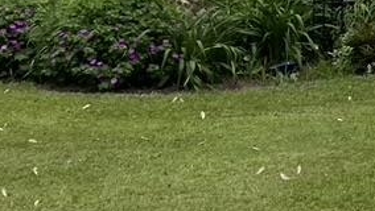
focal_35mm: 102
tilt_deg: +6.4
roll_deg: -0.5
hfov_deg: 17.8
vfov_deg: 10.9
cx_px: 627
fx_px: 1015
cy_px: -206
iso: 50
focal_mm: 5.1
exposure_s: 1/4016
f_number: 1.6
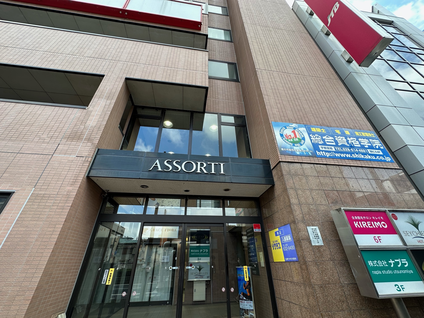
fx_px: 171
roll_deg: +1.2
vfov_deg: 85.7
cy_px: 159
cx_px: 212
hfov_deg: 102.1
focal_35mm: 14
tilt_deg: +31.0
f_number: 2.2
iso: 40
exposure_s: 1/223
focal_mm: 2.22
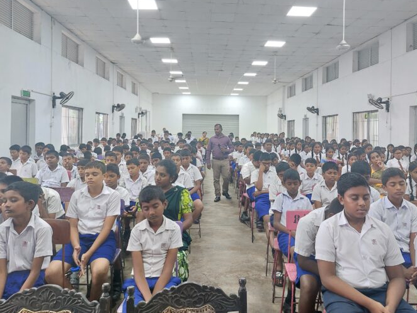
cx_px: 231
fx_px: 349
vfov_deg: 48.1
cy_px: 133
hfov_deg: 61.5
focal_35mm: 29
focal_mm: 5.23
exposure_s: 1/50
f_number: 1.8
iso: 320
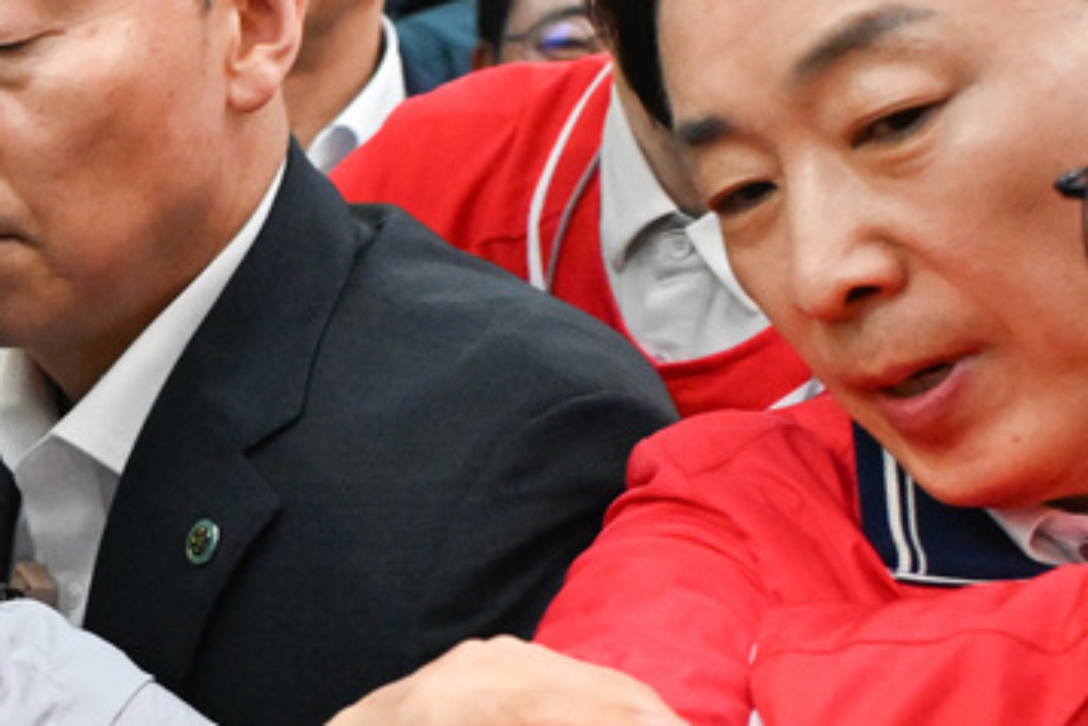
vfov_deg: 14.1
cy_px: 895
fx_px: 2841
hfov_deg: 20.4
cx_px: -195
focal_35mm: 94
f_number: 4
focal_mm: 24
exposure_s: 1/640
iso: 6400
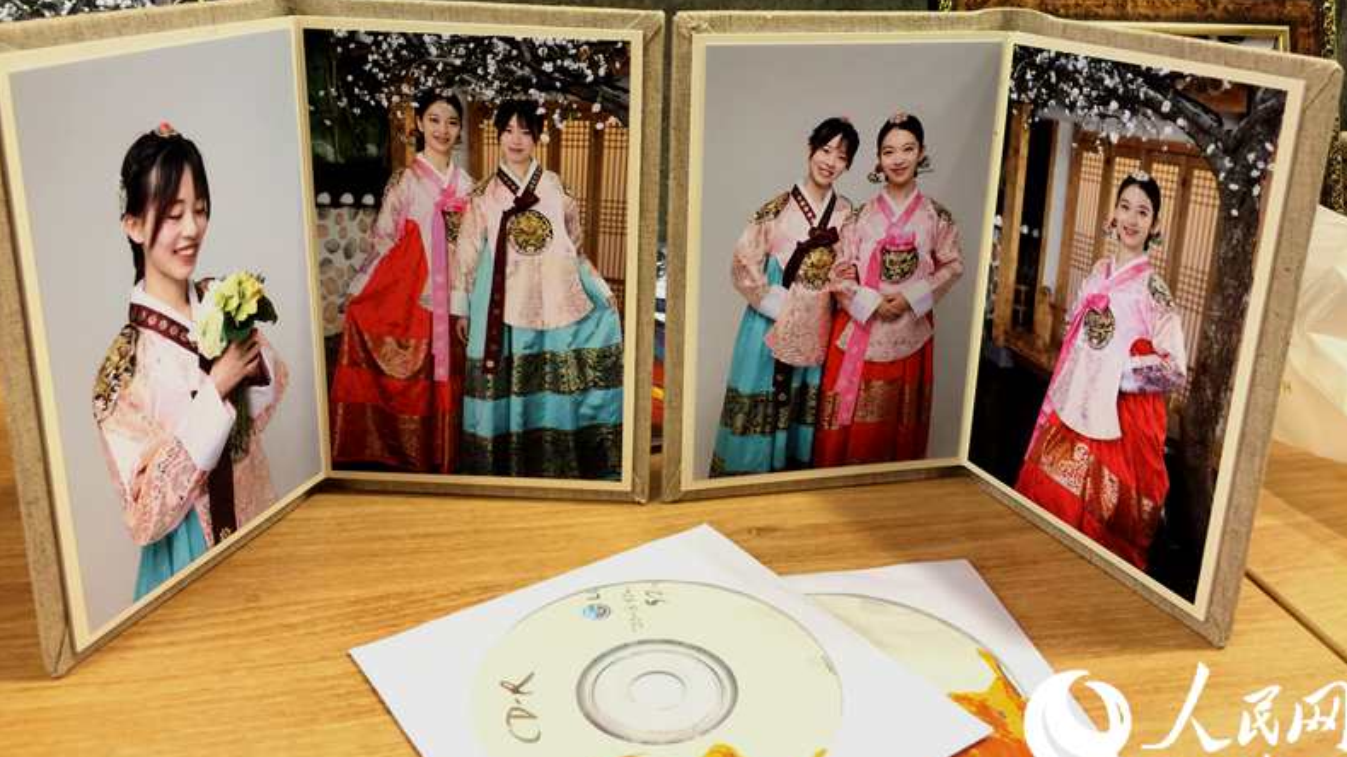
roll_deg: -2.9
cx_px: 679
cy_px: 286
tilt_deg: -19.2
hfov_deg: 61.0
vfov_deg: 36.5
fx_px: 1143
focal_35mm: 32
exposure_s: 1/15
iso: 50
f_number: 2.2
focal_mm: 4.15
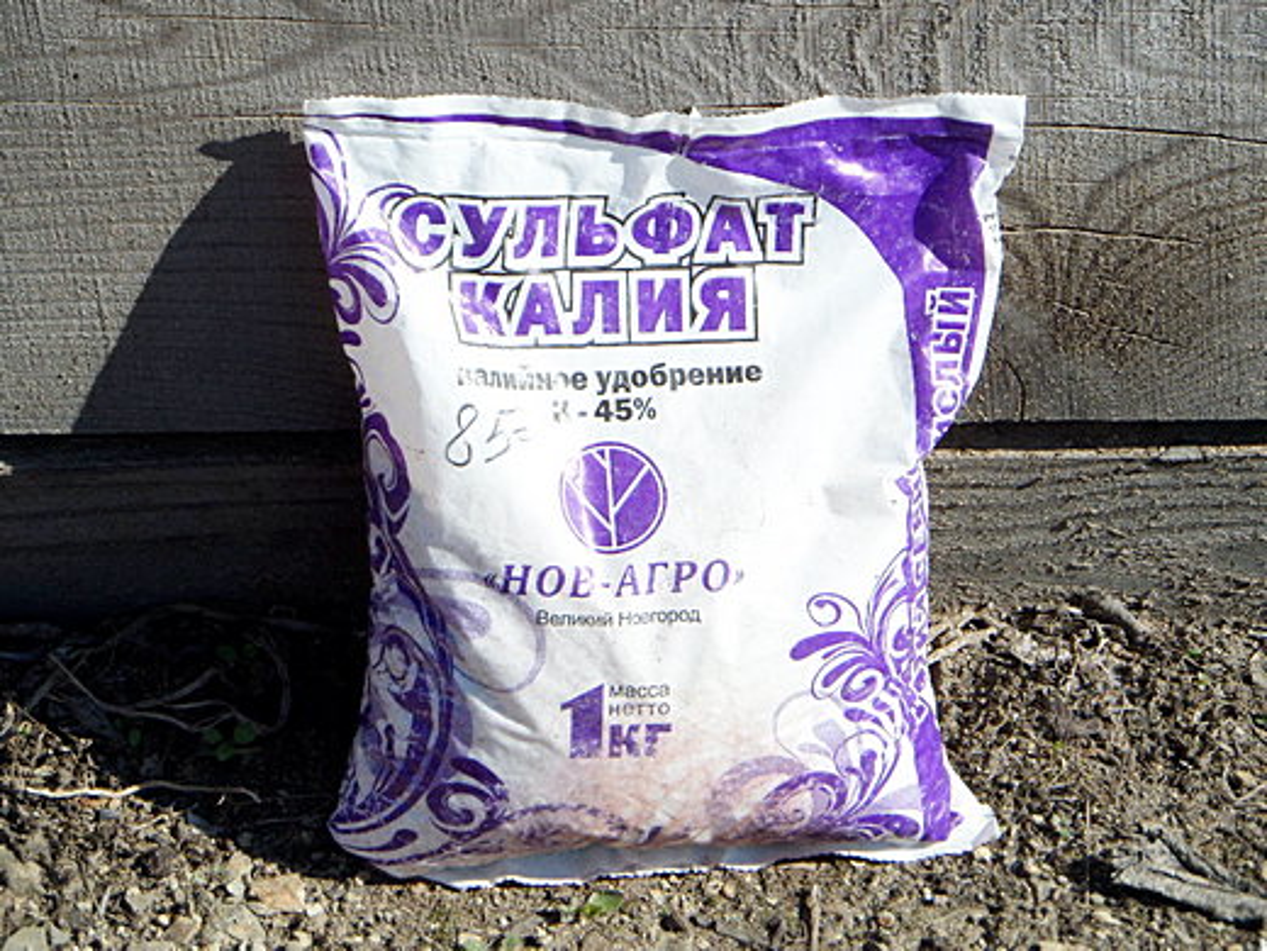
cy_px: 476
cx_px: 634
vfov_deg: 8.3
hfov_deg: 11.1
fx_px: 6515
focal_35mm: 178
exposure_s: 1/500
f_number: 4.4
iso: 80
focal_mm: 28.9
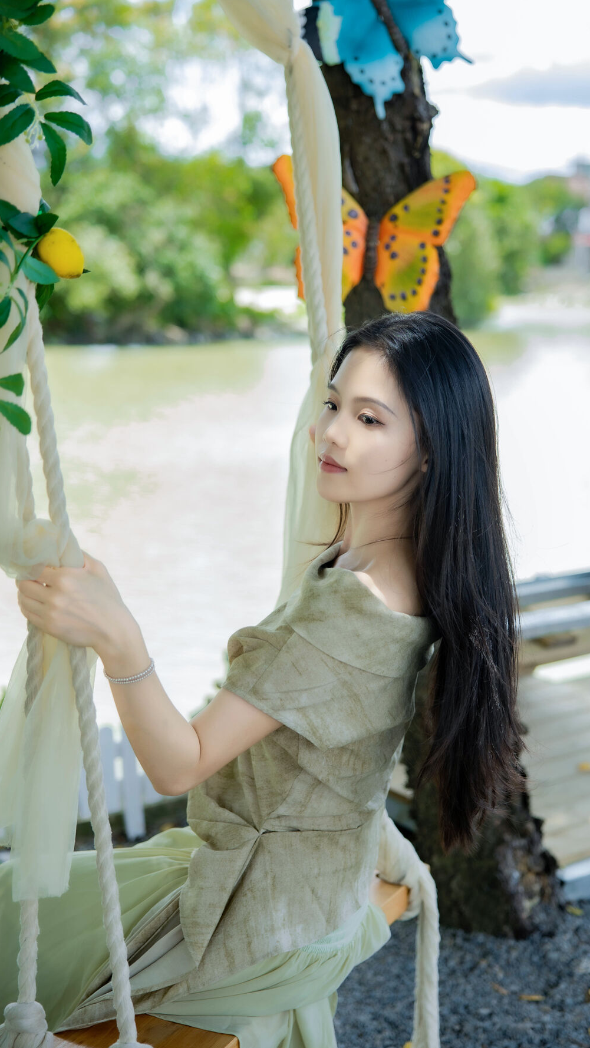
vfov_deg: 39.2
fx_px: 1474
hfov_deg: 22.6
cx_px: 346
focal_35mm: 53
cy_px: 521
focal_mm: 50
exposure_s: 1/250
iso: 100
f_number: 2.8
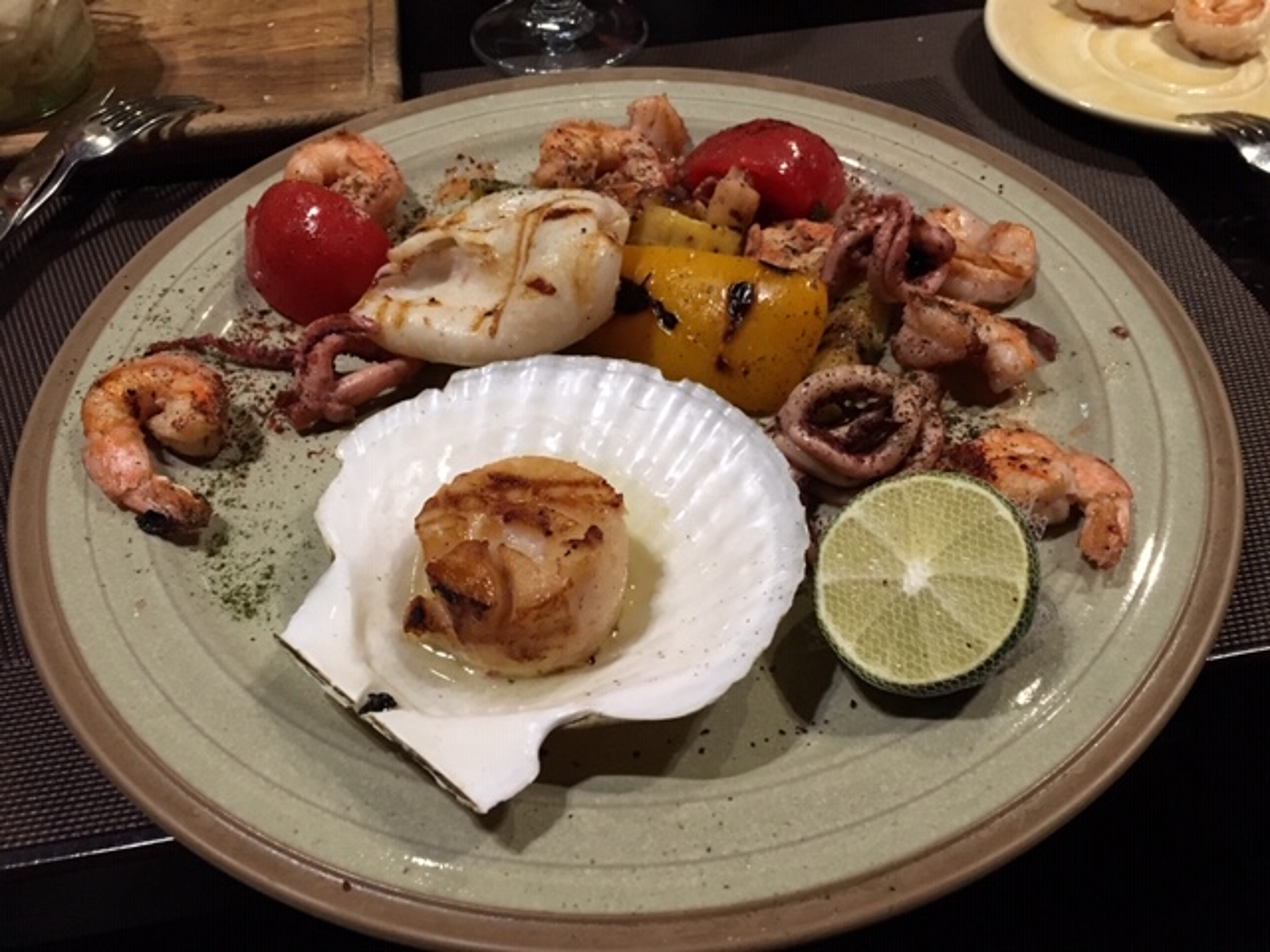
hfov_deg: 61.7
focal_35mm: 29
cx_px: 635
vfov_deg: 48.2
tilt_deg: -50.1
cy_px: 476
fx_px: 1064
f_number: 2.2
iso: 250
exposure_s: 1/17
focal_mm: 4.15
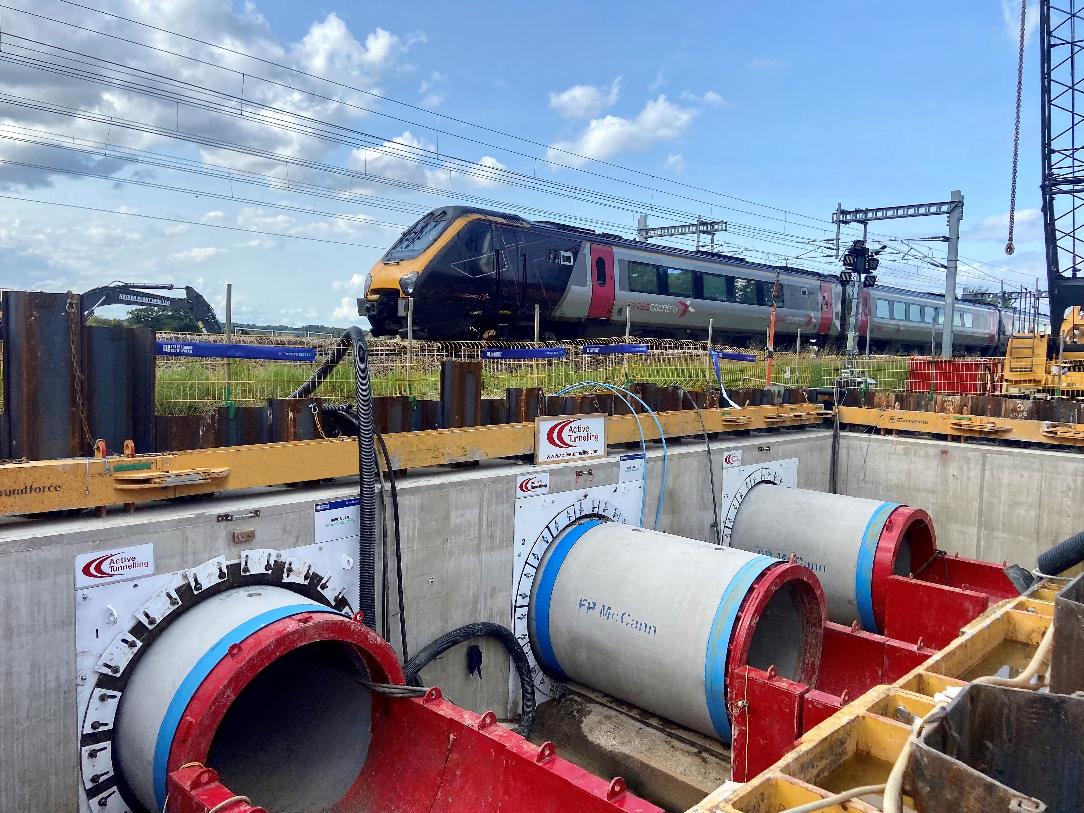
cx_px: 542
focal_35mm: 26
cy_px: 406
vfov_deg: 53.1
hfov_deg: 67.3
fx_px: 814
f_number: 1.8
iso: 32
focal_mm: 4.25
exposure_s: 1/2410
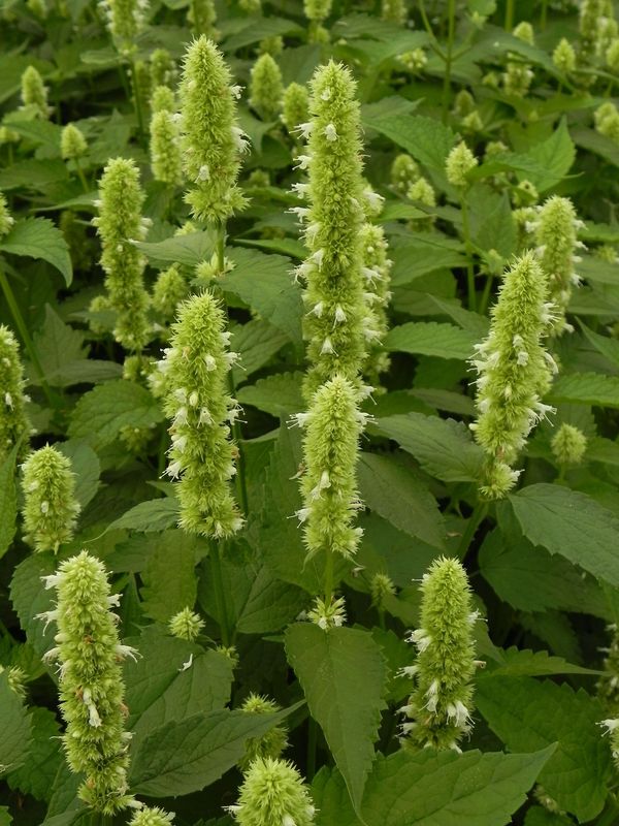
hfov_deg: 28.0
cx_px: 310
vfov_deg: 36.8
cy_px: 413
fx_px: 1240
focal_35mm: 52
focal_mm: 9.2
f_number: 4
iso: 160
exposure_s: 1/640
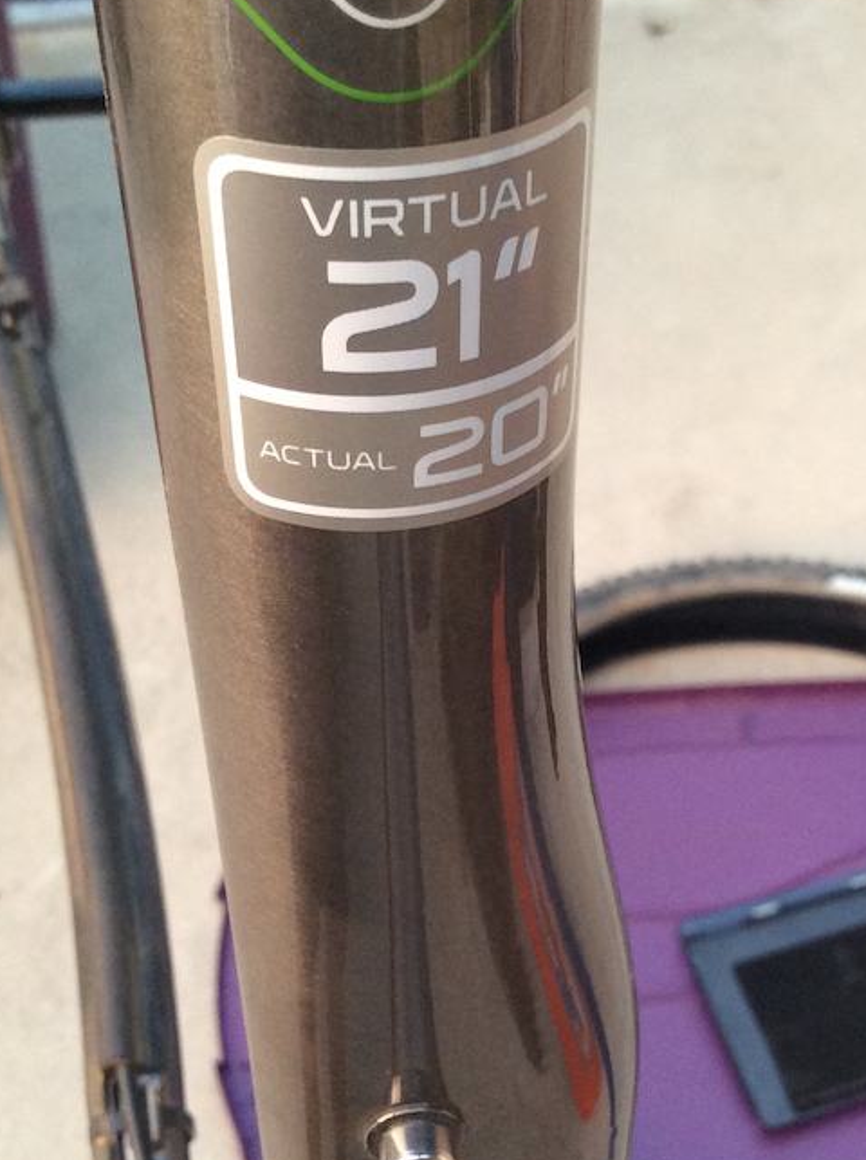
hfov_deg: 28.4
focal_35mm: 51
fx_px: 1706
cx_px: 533
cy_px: 666
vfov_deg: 37.5
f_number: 2.4
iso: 125
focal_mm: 3.3
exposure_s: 1/24
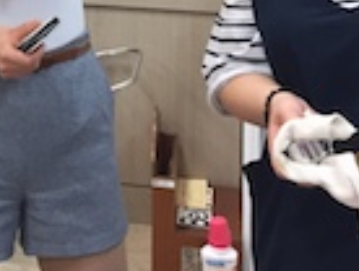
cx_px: -127
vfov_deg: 11.2
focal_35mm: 126
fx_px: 1309
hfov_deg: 14.8
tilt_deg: -4.6
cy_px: -169
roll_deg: -1.5
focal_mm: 4.15
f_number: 2.2
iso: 40
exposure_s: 1/30
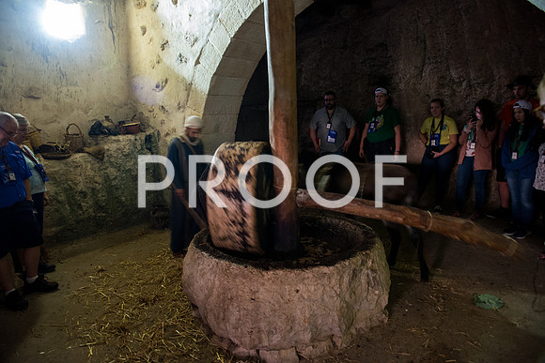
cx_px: 272
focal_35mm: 24
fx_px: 363
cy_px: 182
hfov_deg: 73.7
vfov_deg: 53.2
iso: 3200
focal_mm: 24
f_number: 2.8
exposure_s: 1/10
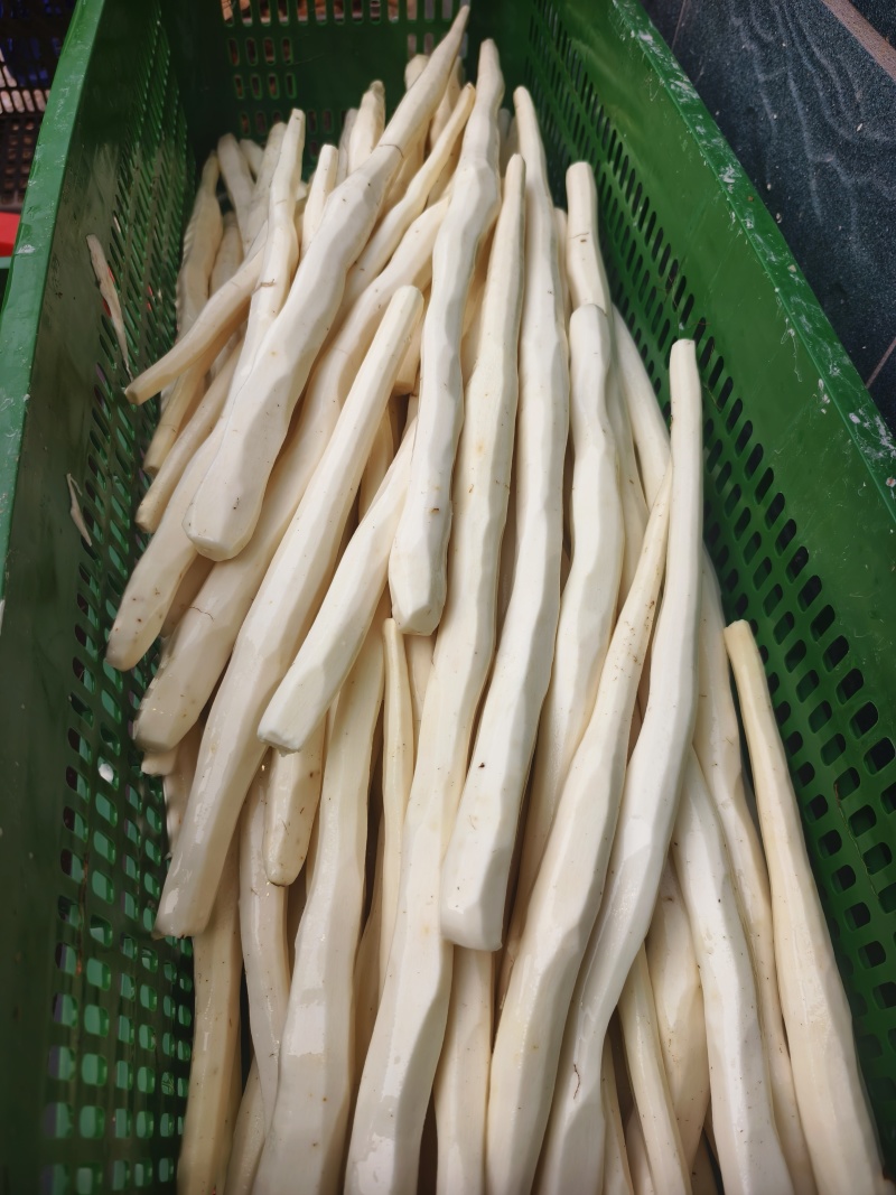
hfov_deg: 58.9
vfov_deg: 73.9
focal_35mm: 23
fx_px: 794
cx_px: 448
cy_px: 598
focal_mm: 5.6
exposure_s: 1/1120
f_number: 1.57
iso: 72
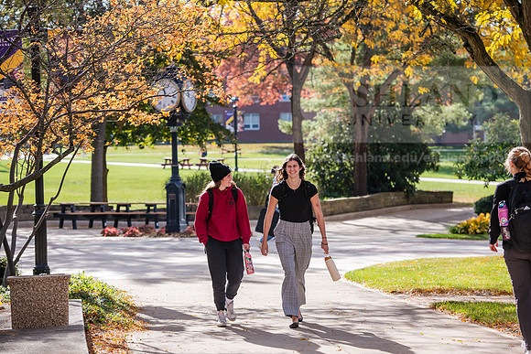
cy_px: 177
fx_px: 1652
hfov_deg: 18.3
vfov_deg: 12.2
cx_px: 266
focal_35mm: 112
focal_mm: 112
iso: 200
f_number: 4.5
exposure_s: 1/640
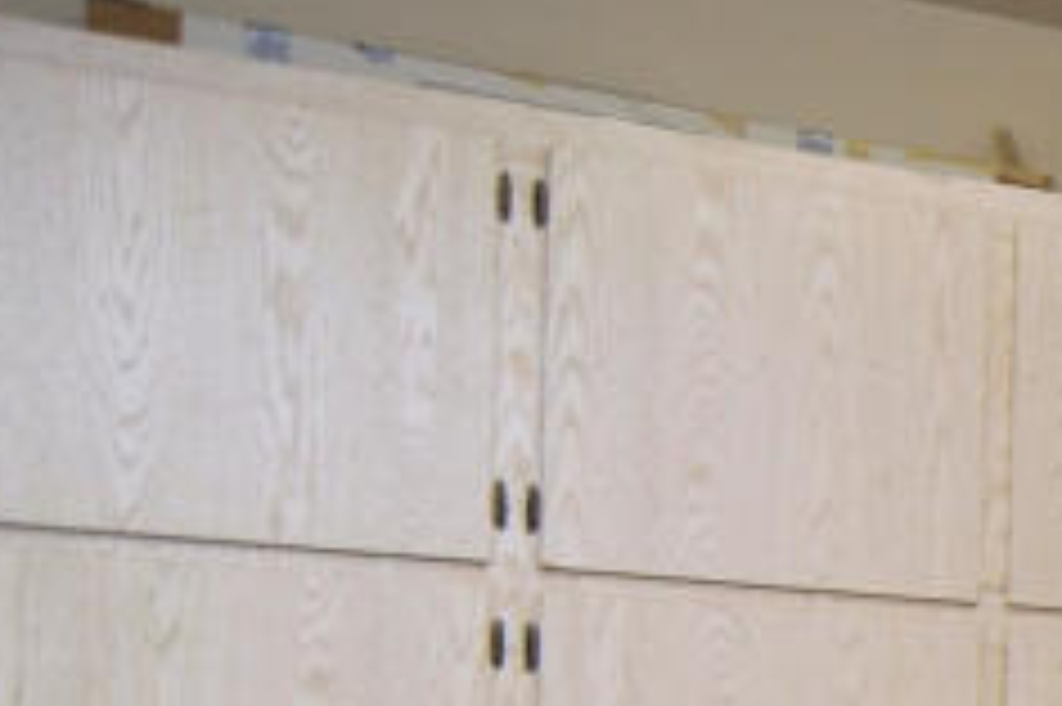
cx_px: 2349
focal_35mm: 88
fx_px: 2594
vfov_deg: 14.7
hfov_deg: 15.8
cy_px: 967
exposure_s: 1/80
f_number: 4.5
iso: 500
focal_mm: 18
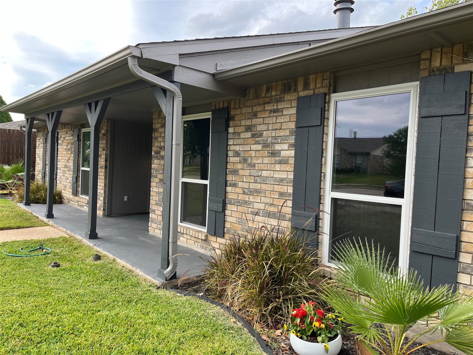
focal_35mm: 26
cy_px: 178
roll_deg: -1.5
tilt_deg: -1.8
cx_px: 236
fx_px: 355
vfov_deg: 53.1
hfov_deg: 67.3
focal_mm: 5.1
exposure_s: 1/502
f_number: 1.6
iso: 50
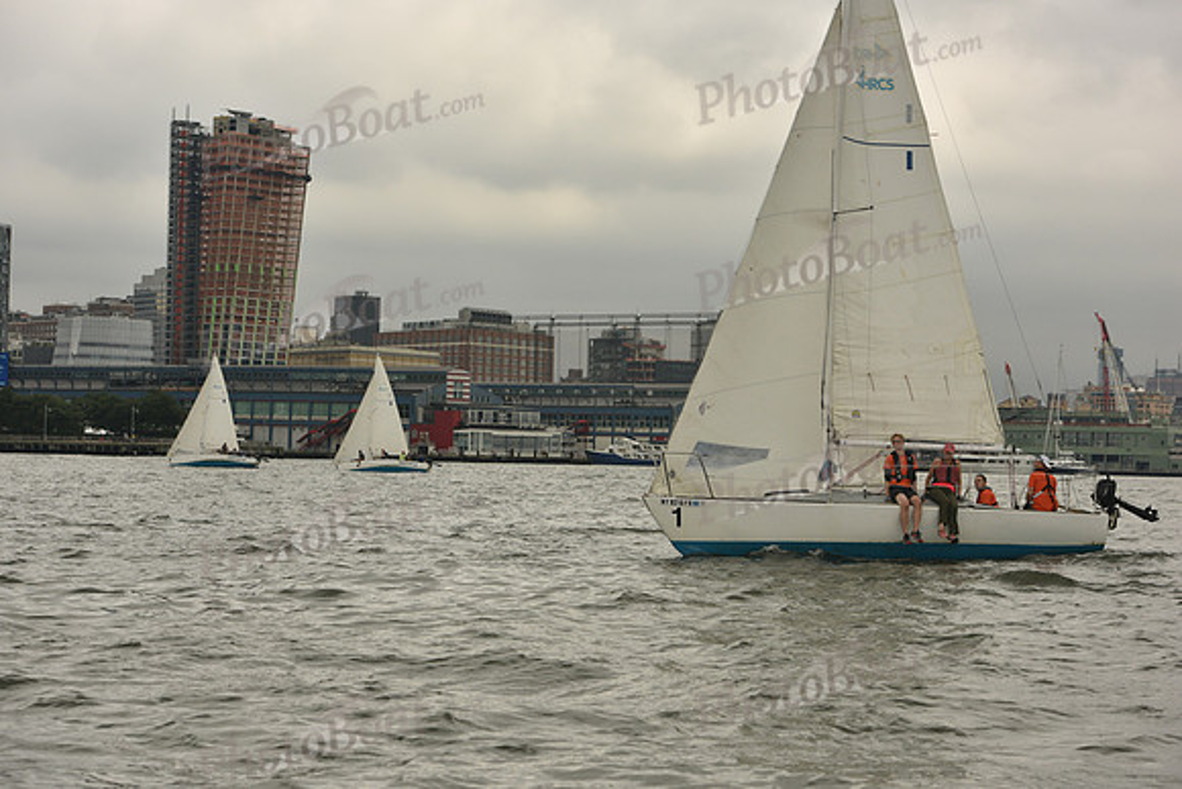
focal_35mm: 78
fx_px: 2561
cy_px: 394
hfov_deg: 26.0
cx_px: 591
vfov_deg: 17.5
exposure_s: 1/1600
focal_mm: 78
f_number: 6.3
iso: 320
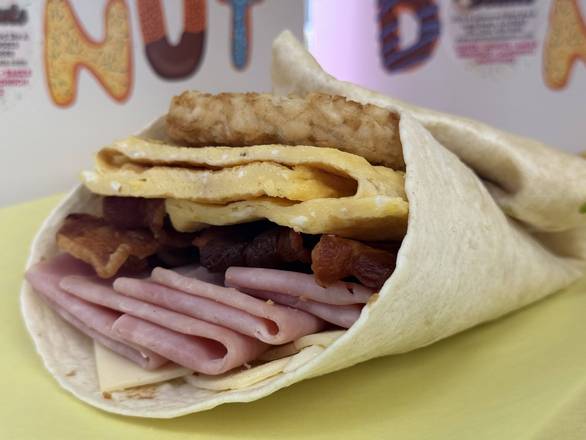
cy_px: 220
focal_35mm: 48
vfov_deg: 30.3
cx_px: 293
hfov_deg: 39.6
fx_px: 813
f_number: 1.78
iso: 200
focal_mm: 6.76
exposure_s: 1/40
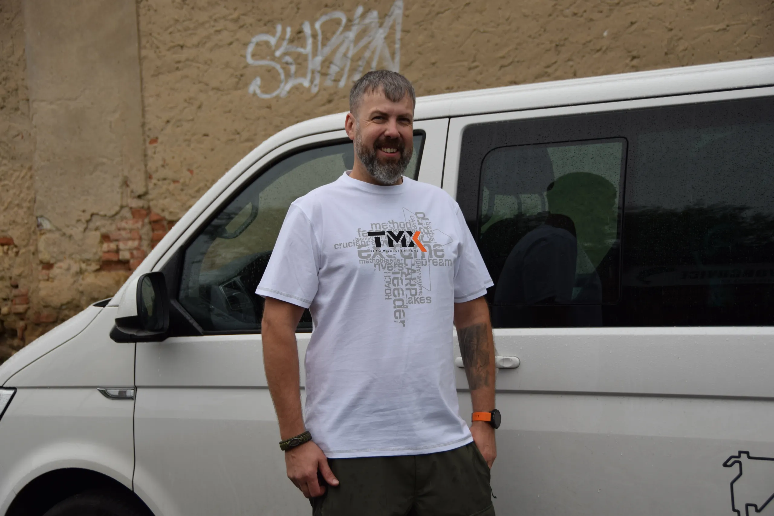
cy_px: 258
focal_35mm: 72
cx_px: 387
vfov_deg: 18.9
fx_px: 1548
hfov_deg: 28.1
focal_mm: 48
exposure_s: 1/400
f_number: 4.5
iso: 100
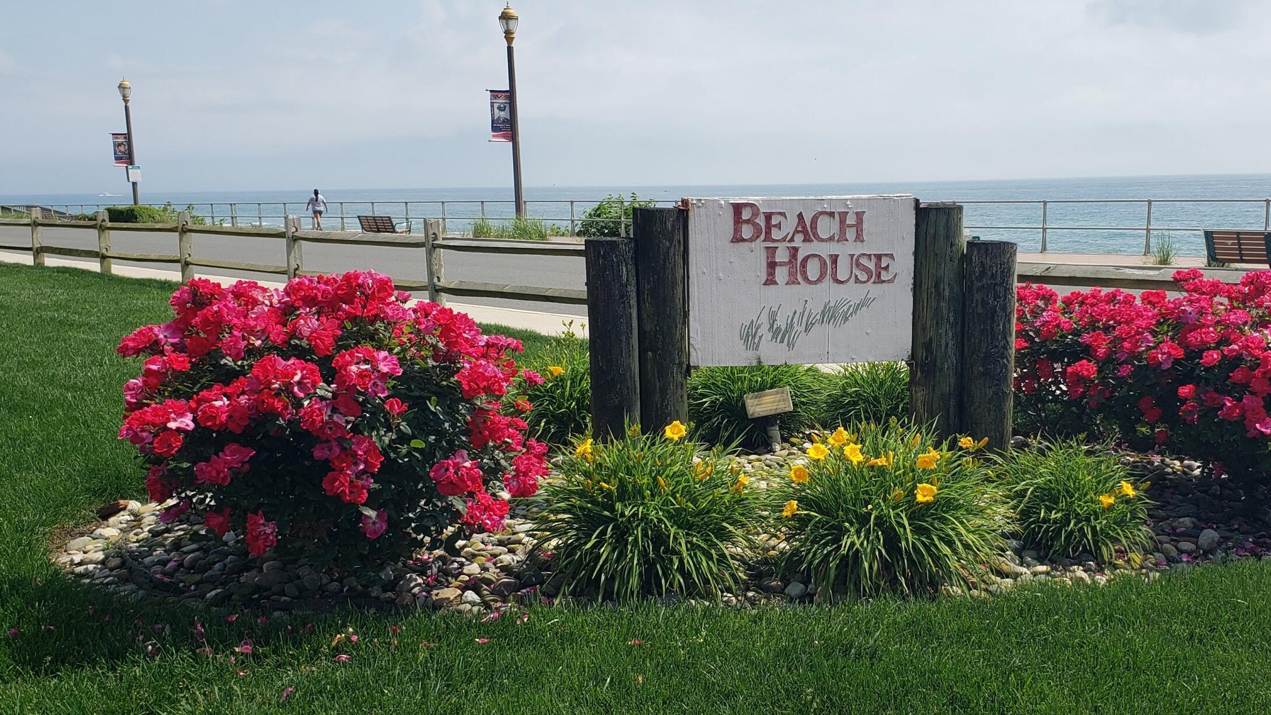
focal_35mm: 39
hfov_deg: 50.9
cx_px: 824
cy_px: 394
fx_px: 1314
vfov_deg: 30.4
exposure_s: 1/1597
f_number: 2.4
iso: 50
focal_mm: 4.3
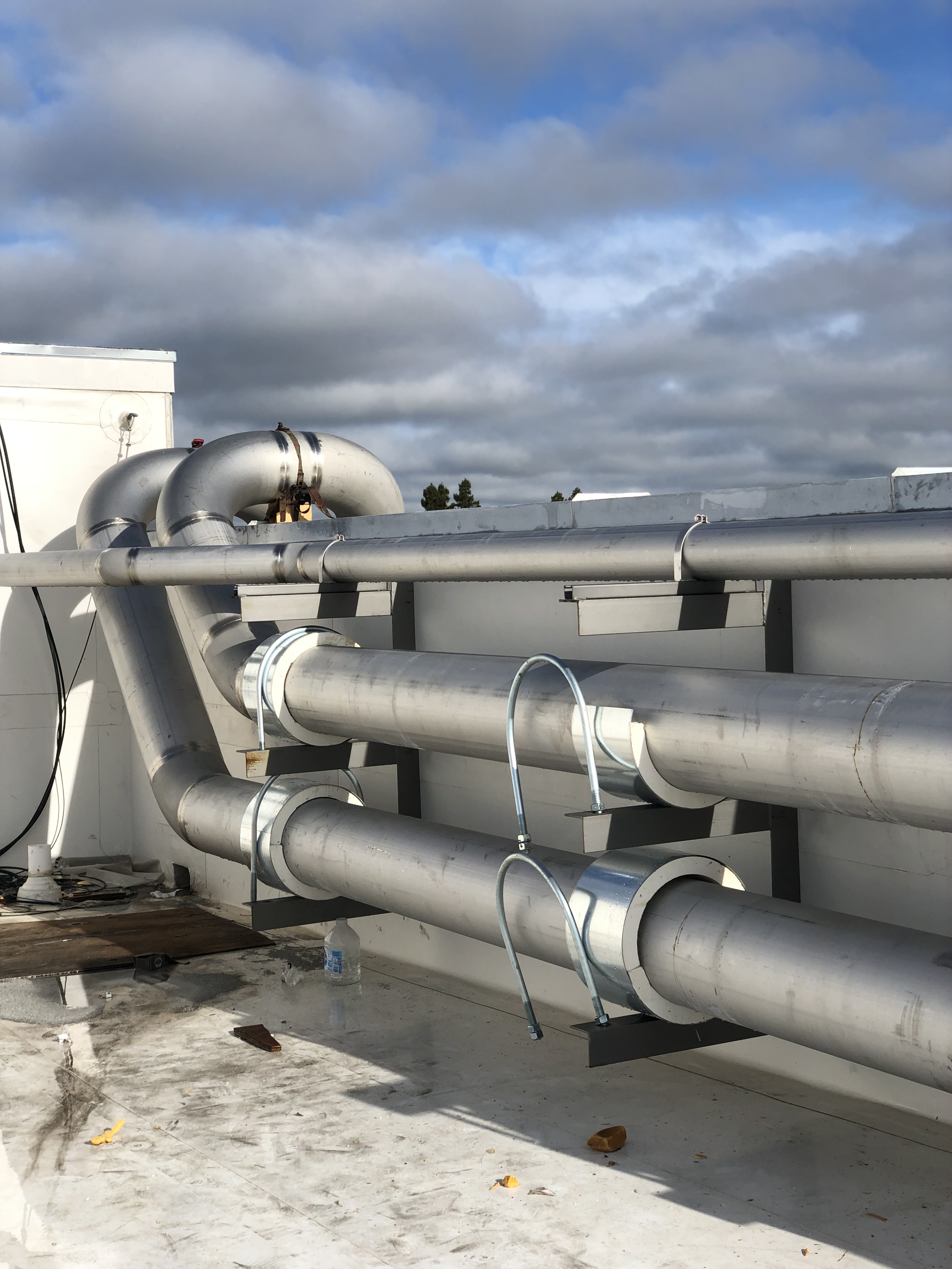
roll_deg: +1.0
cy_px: 634
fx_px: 1907
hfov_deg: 28.0
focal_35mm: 52
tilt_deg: -1.5
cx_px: 476
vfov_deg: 36.8
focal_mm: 6
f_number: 2.4
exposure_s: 1/1453
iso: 16
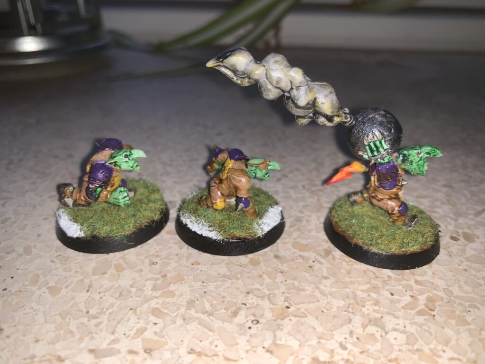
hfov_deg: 67.3
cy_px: 182
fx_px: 364
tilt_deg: -30.6
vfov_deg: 53.1
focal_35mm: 26
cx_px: 242
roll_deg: -0.3
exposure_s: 1/67
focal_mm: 4.25
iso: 25
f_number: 1.8
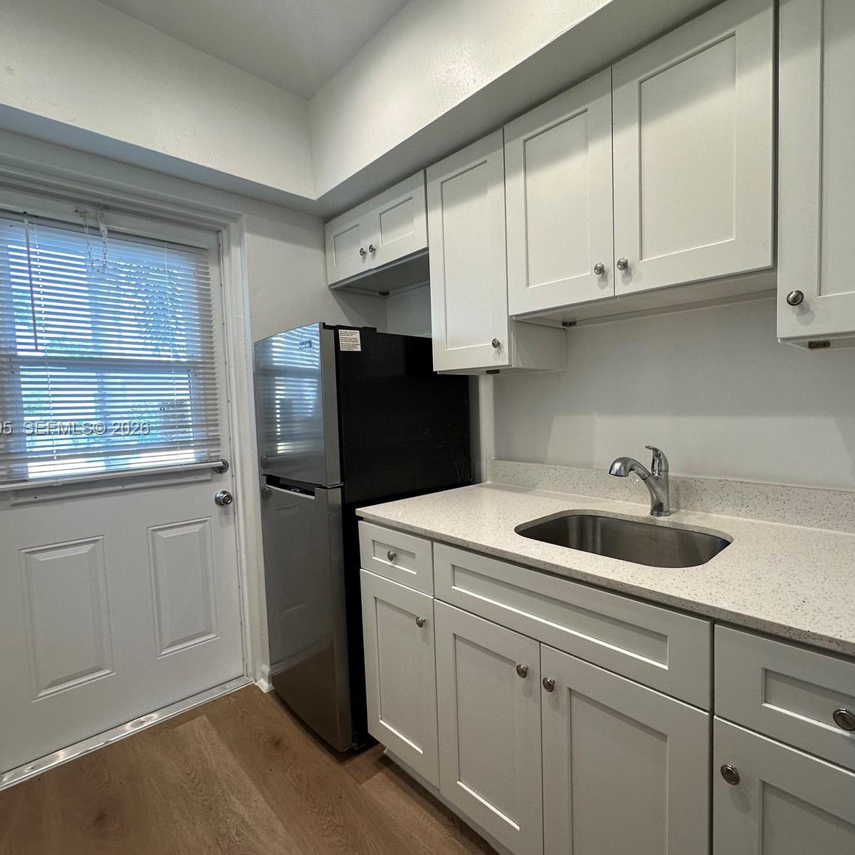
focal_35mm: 17
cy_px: 429
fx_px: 475
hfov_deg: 83.1
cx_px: 508
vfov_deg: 84.0
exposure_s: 1/126
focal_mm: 2.22
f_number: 2.2
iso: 125
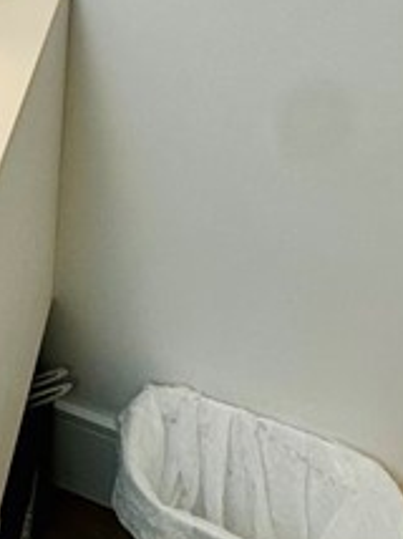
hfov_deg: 17.6
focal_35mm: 67
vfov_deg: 23.2
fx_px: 1042
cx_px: -327
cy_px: -275
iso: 64
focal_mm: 2.22
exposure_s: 1/120
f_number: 2.2
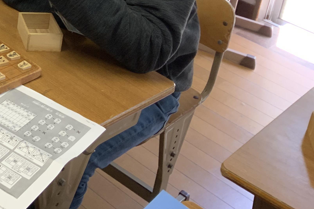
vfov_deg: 17.0
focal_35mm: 76
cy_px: -56
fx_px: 663
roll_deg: -3.2
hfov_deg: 23.9
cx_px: -79
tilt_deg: -24.6
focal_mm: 3
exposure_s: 1/60
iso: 50
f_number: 1.8
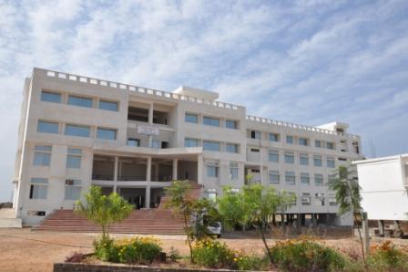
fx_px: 357
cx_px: 204
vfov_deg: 41.7
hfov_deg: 59.5
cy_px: 136
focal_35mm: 32
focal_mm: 21
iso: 320
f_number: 11
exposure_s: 1/500
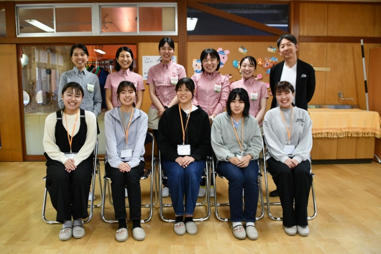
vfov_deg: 42.3
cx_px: 190
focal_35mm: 31
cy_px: 127
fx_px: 328
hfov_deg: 60.3
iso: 1400
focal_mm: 21
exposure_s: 1/125
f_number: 3.5
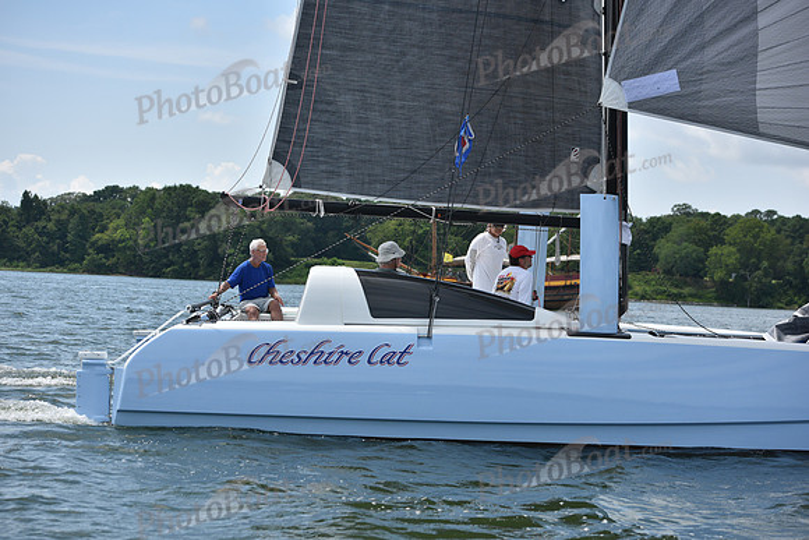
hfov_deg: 28.8
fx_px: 1573
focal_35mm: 70
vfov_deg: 19.5
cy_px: 270
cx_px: 404
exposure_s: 1/3200
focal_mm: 70
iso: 320
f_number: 4.5
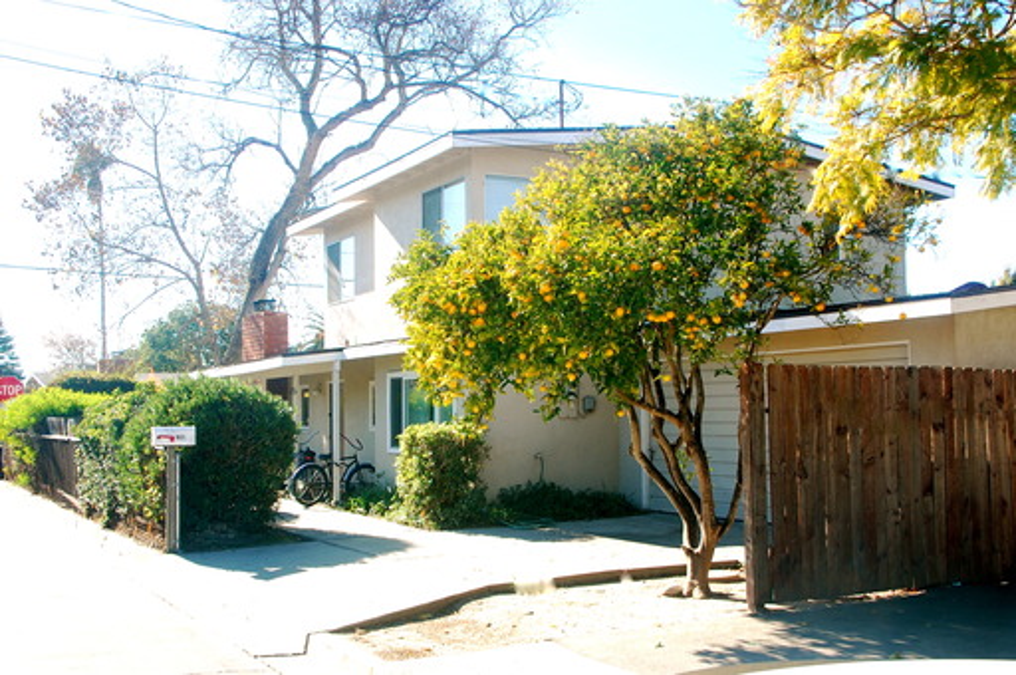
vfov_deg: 32.9
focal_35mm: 40
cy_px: 338
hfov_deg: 48.0
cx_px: 508
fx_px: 1142
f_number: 7.1
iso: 200
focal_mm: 27
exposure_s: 1/200
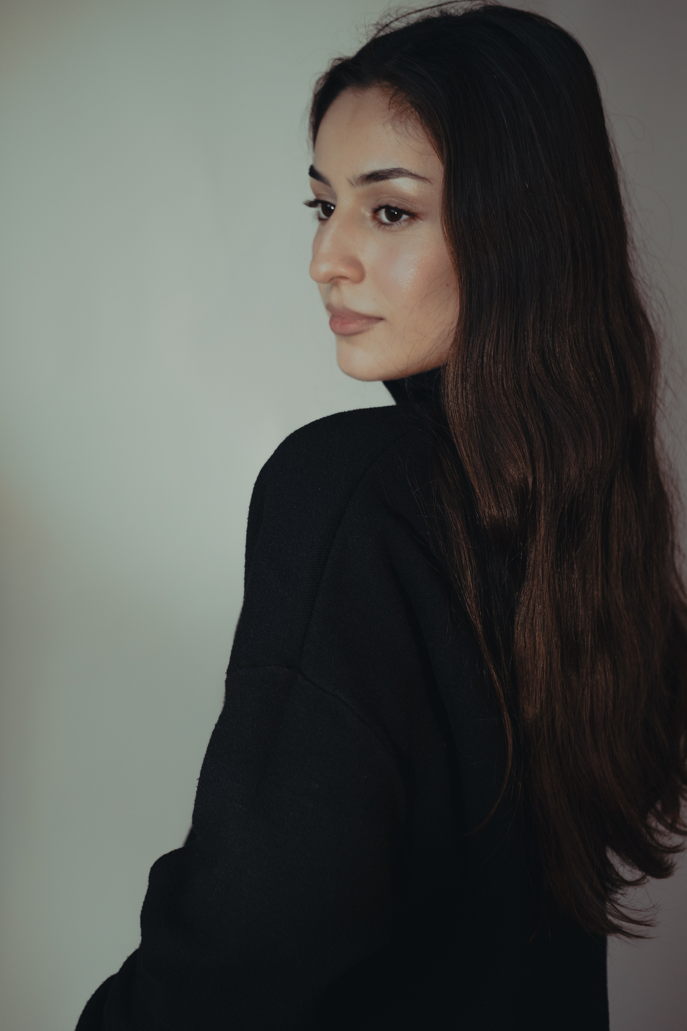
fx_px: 1517
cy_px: 516
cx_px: 344
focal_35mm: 53
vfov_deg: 37.5
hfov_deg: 25.5
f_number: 2.5
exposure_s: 1/250
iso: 640
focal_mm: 35
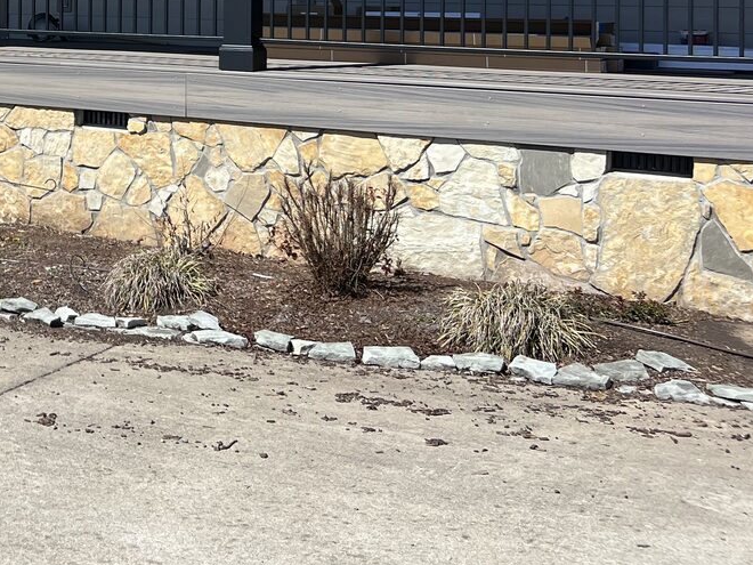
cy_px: -34
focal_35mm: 63
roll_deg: +0.5
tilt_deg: -0.9
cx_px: -95
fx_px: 1370
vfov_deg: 22.2
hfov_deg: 27.8
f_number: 1.5
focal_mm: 5.7
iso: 50
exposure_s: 1/4444
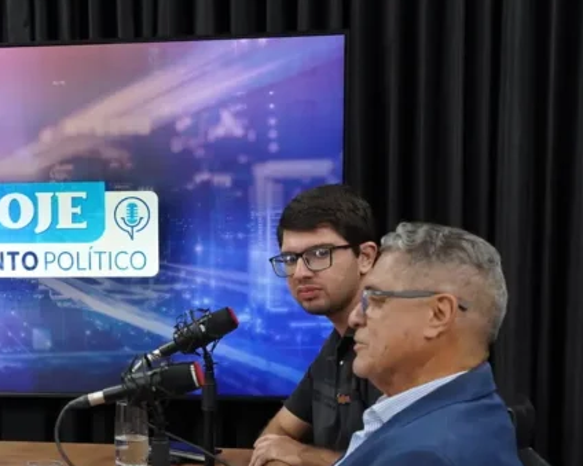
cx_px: -38
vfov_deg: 14.9
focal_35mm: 103
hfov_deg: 18.1
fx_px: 1771
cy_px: 347
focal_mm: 45.3
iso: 3200
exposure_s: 1/160
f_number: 5.6
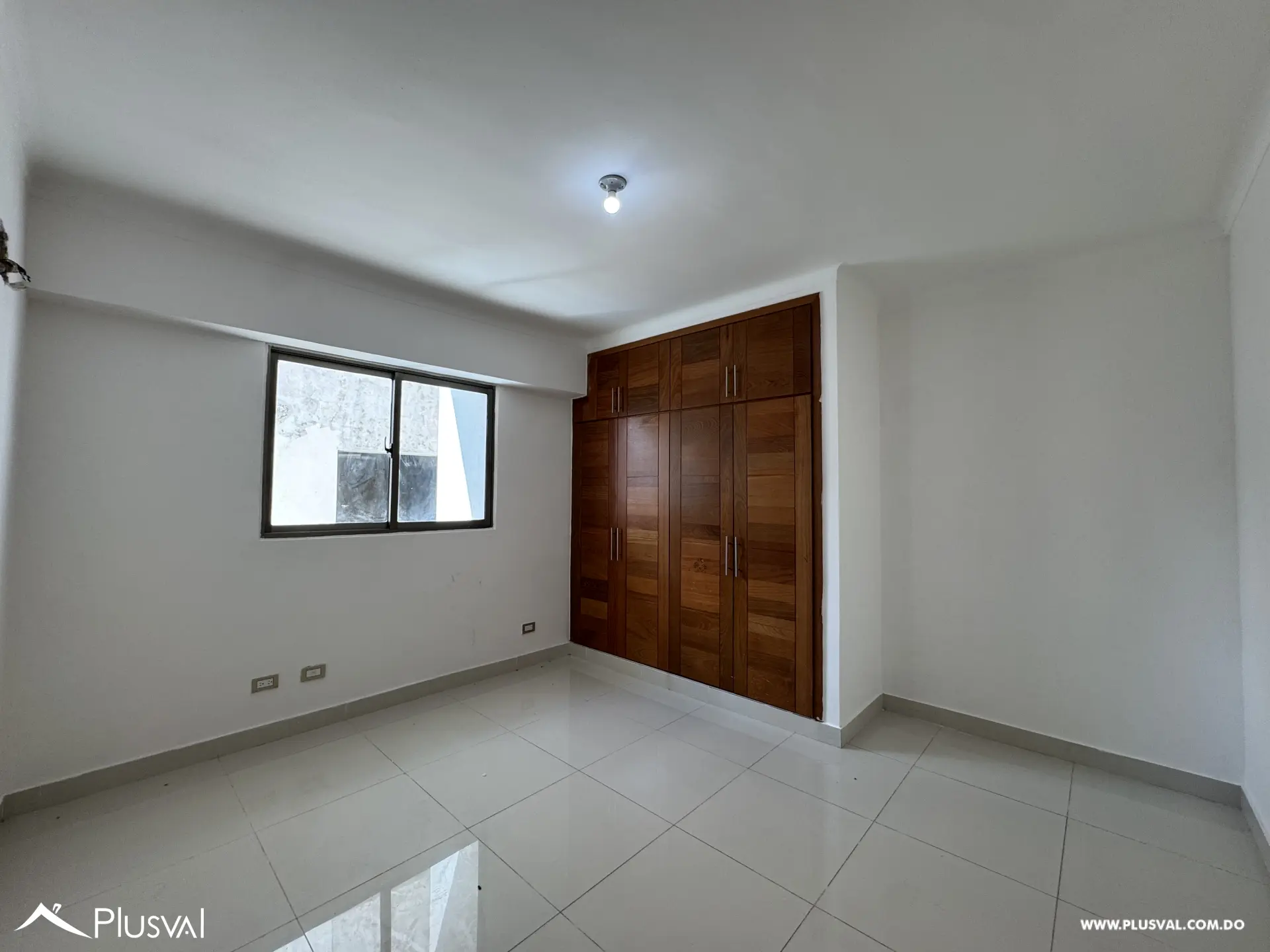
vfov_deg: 85.7
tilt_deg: +2.3
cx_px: 635
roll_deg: -0.7
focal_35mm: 14
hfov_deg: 102.1
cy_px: 476
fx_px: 514
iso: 80
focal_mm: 2.22
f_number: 2.2
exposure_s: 1/120
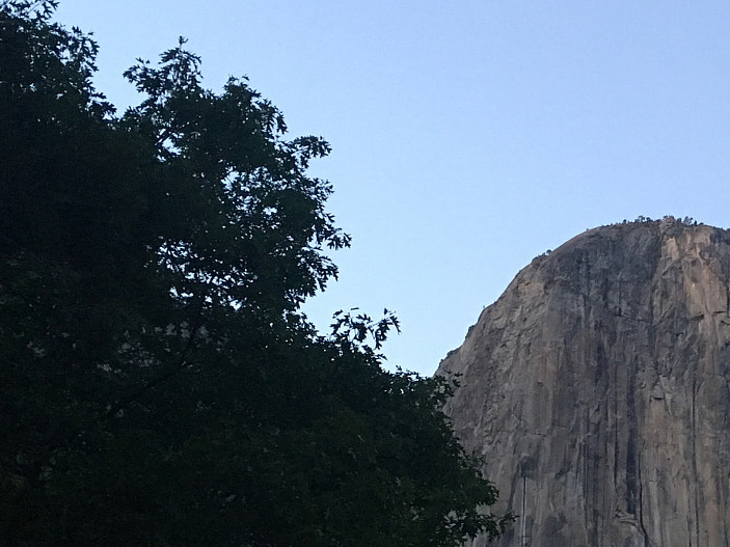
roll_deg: +1.5
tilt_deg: +24.9
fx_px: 1392
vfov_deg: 22.2
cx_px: 725
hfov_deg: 27.7
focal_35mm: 66
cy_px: 368
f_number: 2.2
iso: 200
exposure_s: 1/17
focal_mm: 4.15
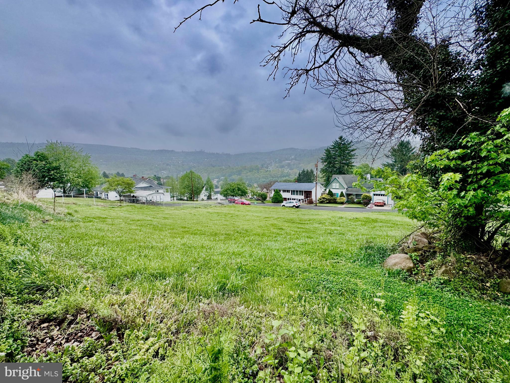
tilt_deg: -6.5
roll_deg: +1.8
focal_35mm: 14
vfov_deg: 85.7
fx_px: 206
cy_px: 192
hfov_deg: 102.1
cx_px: 255
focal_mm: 2.22
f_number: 2.2
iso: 50
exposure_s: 1/1198
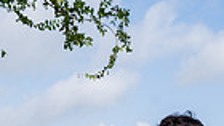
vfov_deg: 8.7
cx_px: 158
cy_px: 348
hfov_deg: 17.6
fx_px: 719
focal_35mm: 121
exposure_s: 1/640
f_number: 5.6
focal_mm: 36
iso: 100
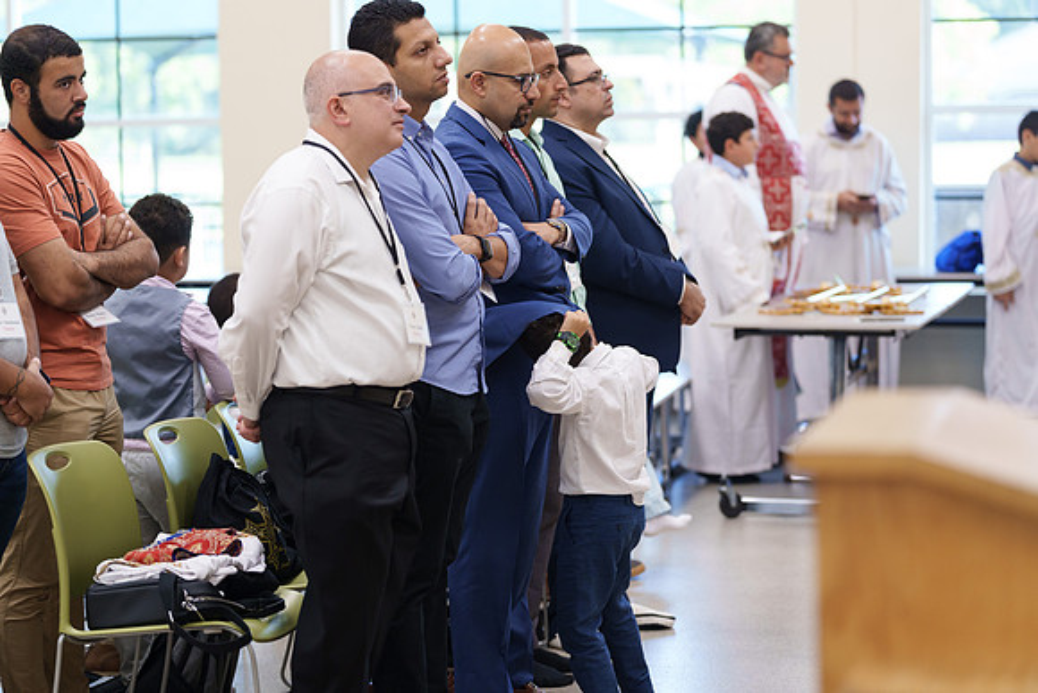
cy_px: 346
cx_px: 519
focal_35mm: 101
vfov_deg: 13.6
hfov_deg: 20.2
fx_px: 2913
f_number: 2.8
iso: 1250
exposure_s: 1/160
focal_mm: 101
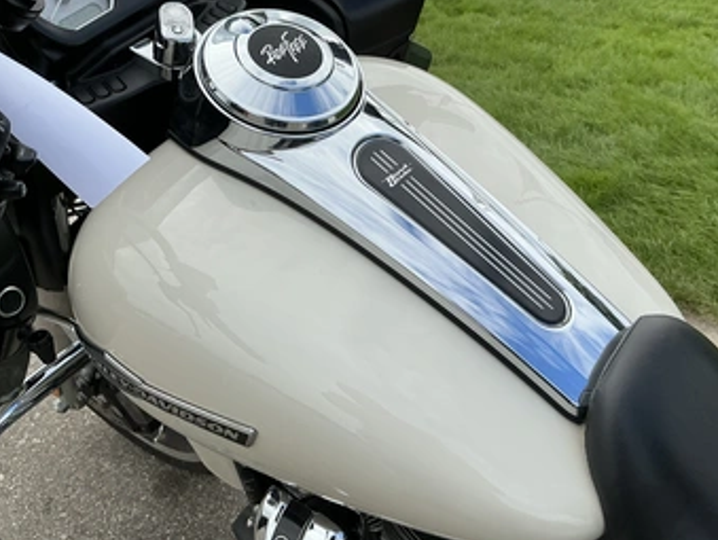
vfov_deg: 43.0
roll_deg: +1.9
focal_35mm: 33
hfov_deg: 55.3
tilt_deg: -30.1
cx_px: 364
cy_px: 263
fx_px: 685
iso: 25
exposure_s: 1/1144
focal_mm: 3
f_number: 1.8
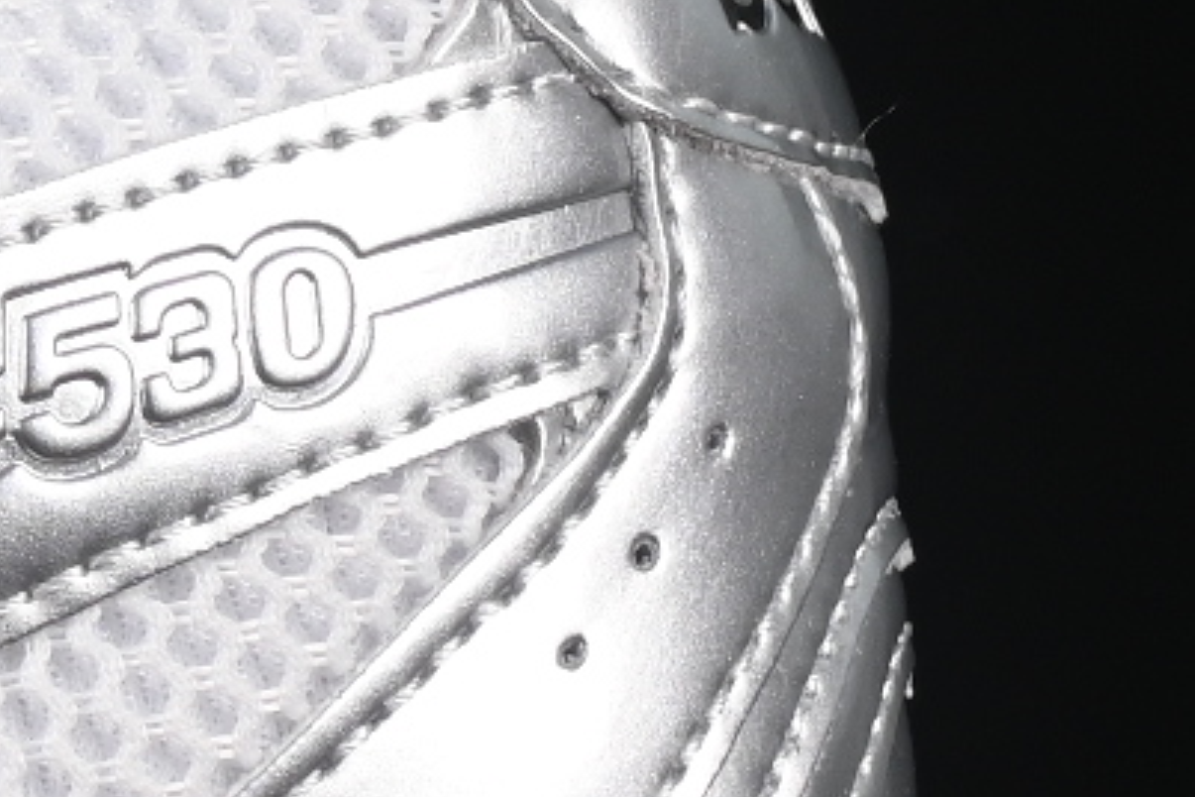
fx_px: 16563
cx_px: -1843
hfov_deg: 4.0
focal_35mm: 499
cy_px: -339
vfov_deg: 2.7
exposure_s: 1/80
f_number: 8
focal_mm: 48
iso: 160
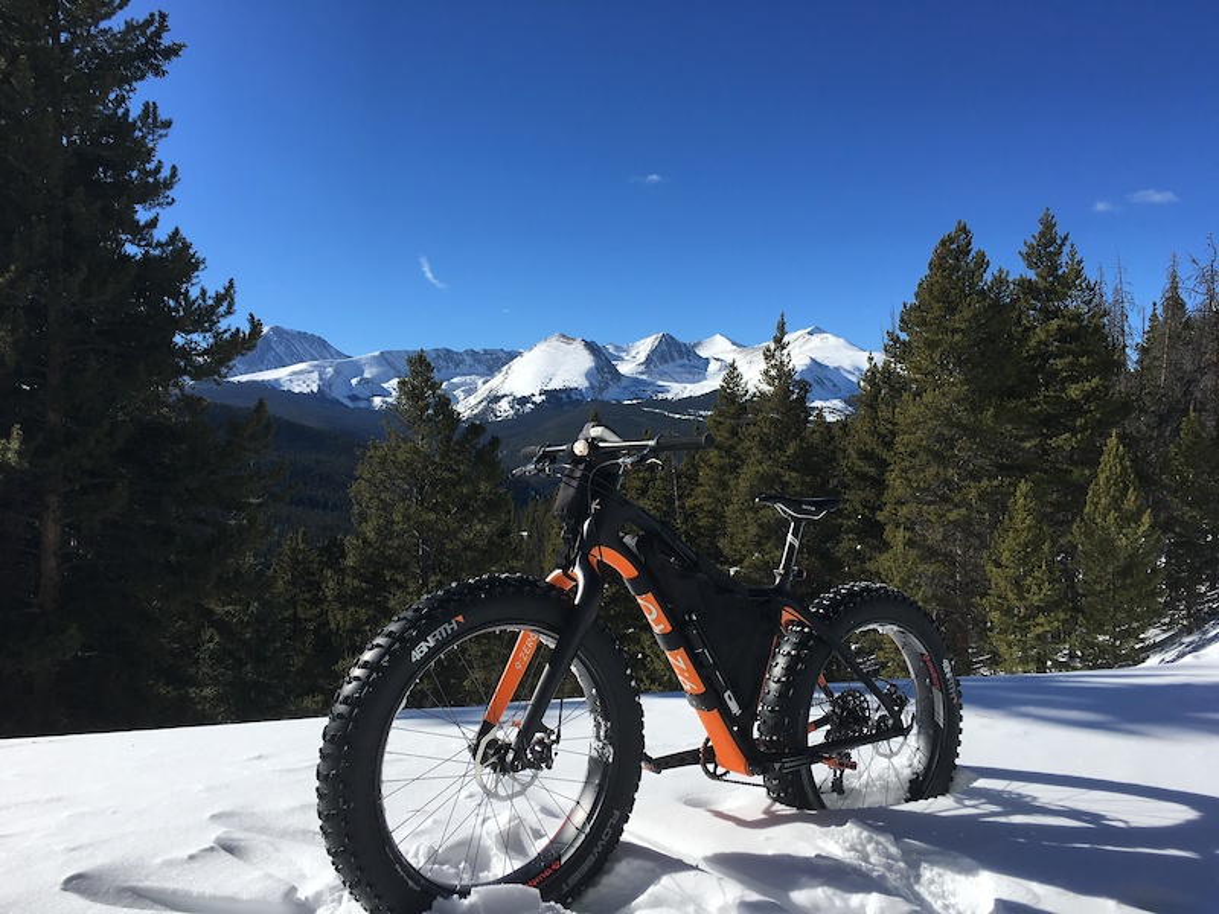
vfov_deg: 48.2
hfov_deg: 61.7
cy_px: 457
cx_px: 610
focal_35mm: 29
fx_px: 1021
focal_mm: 4.15
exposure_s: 1/2564
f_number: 2.2
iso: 25
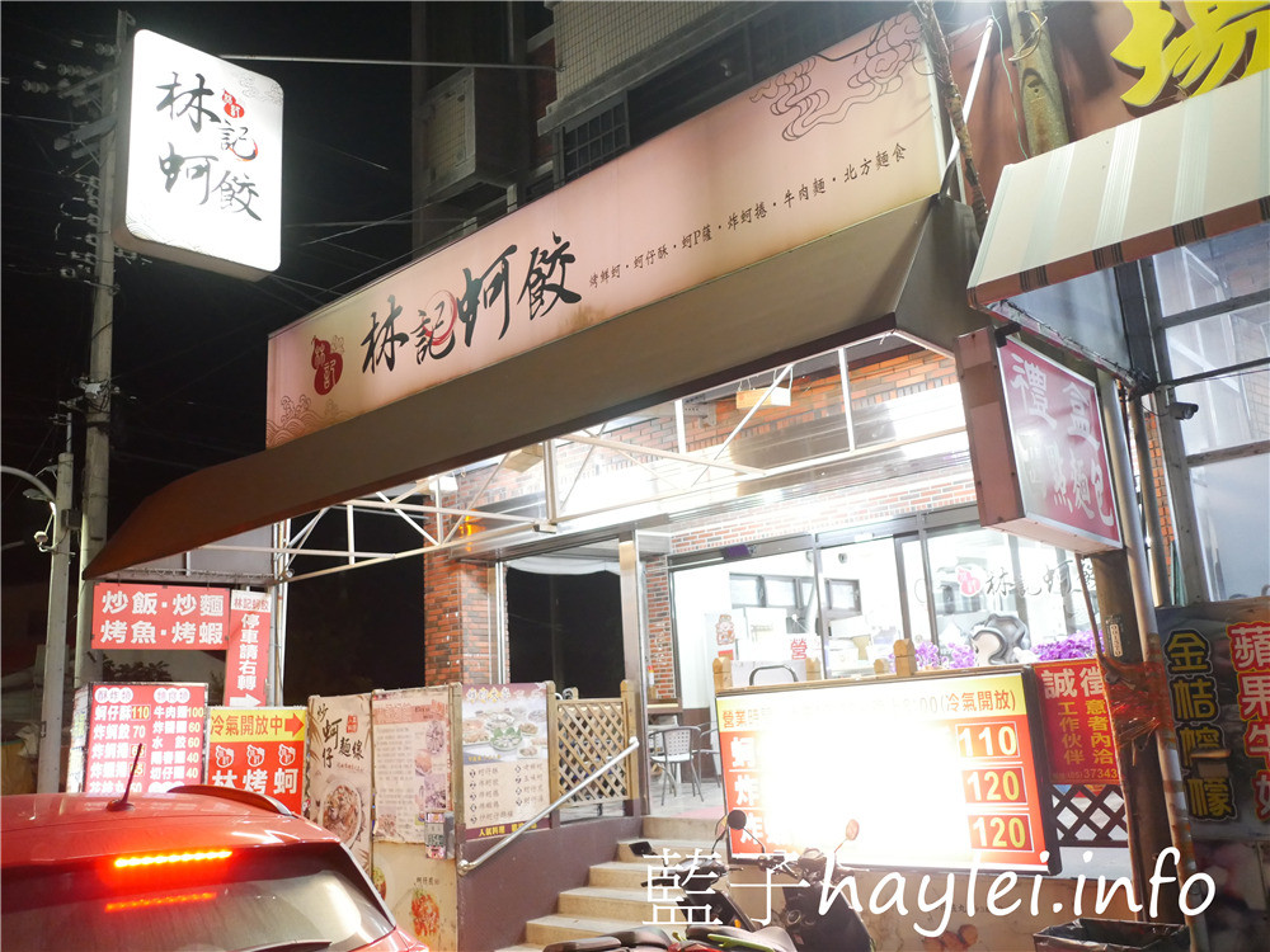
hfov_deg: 60.0
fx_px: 1101
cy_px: 476
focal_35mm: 30
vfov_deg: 46.8
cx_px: 635
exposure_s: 1/60
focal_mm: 15
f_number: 1.7
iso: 2500
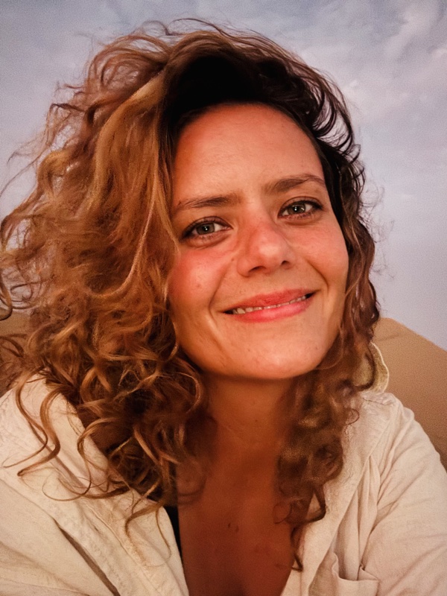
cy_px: 298
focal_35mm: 30
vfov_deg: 60.0
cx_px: 224
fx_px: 517
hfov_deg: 46.8
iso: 2000
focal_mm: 2.69
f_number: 1.9
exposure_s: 1/7
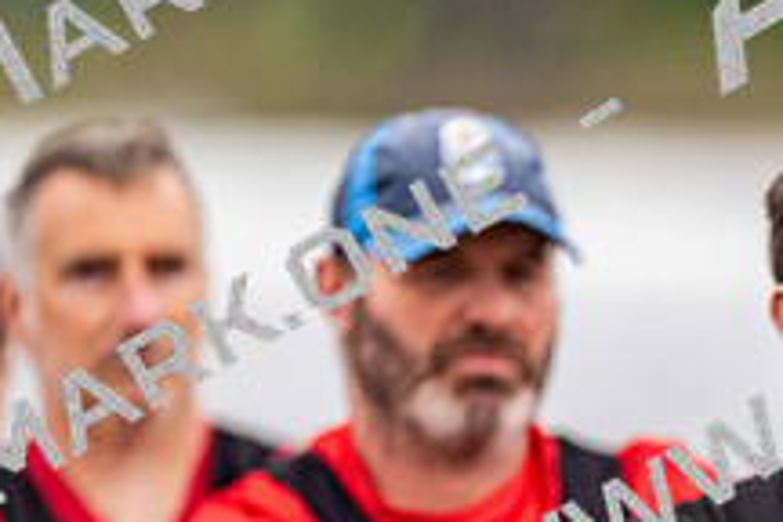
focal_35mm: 1610
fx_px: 35015
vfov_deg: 0.9
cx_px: 906
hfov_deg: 1.3
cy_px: 625
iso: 1400
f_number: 4
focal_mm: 600
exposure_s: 1/2500
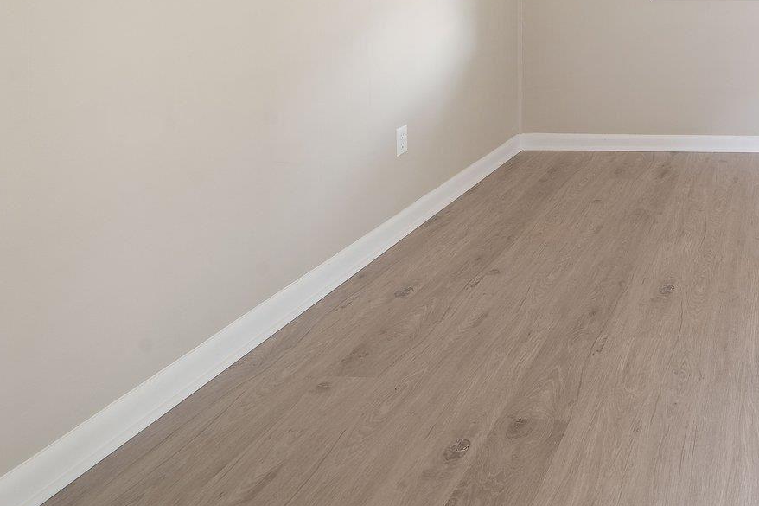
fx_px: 590
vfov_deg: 39.9
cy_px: -17
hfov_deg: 52.4
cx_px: 754
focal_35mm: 28
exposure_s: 1/1.67
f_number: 10
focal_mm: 12
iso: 500
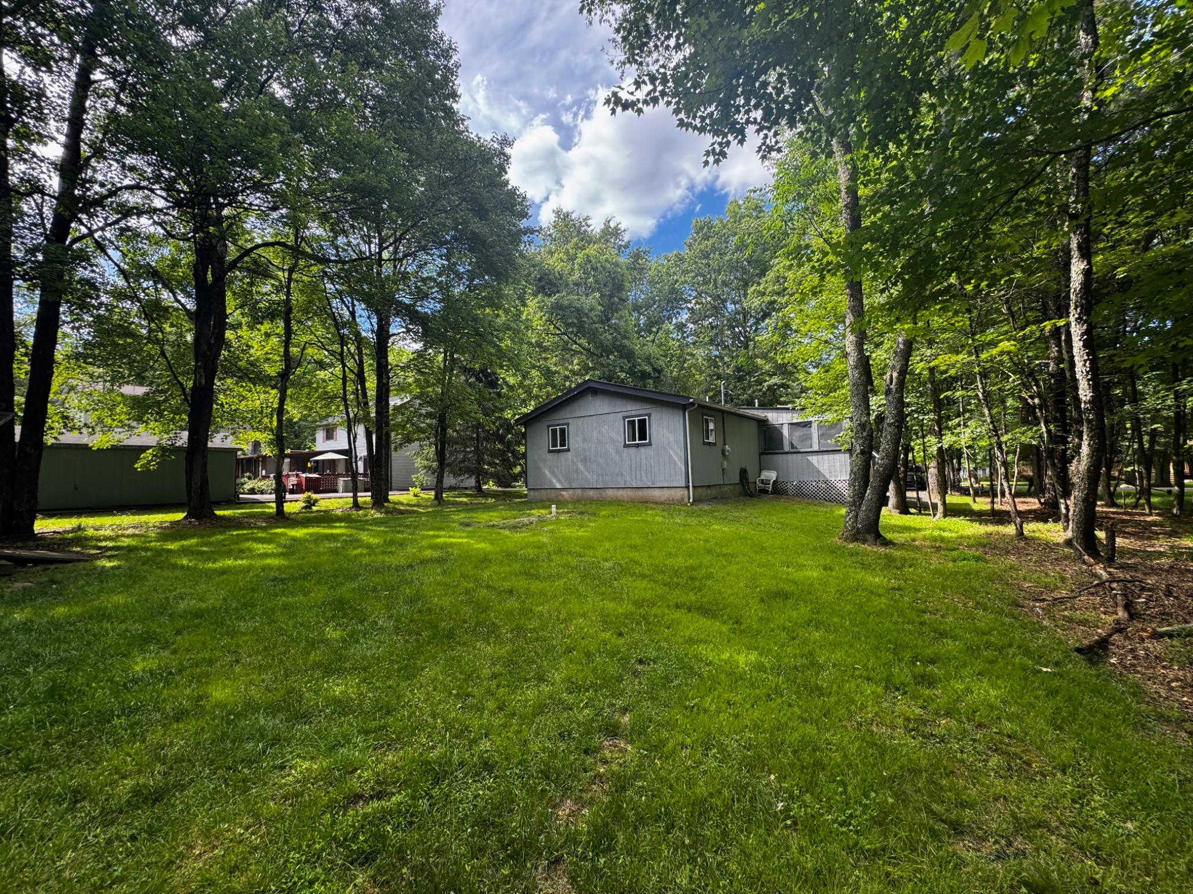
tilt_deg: +4.2
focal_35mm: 14
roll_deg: +1.9
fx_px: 482
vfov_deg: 85.7
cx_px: 596
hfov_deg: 102.1
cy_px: 447
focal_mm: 2.22
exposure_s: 1/180
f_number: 2.2
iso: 40
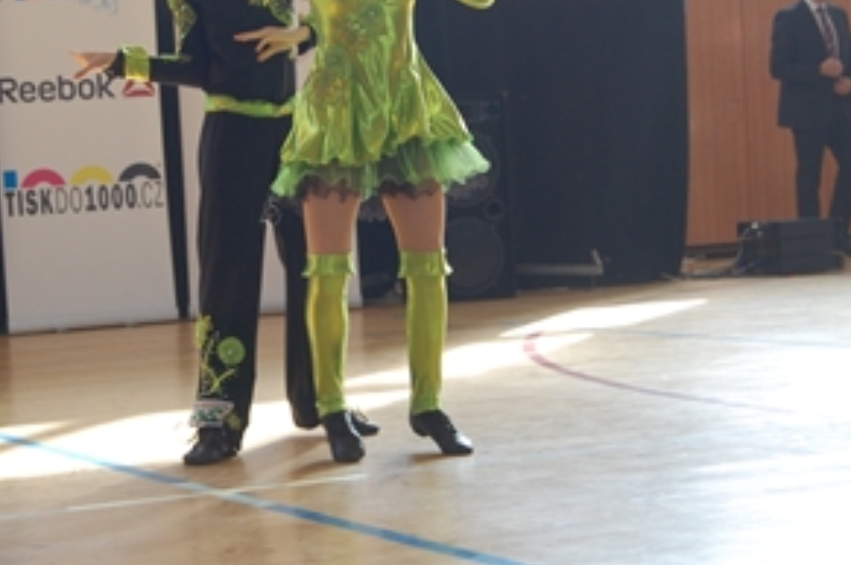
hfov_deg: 20.7
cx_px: 240
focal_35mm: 98
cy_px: 208
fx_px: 2313
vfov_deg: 13.9
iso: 400
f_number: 5
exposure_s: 1/100
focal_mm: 38
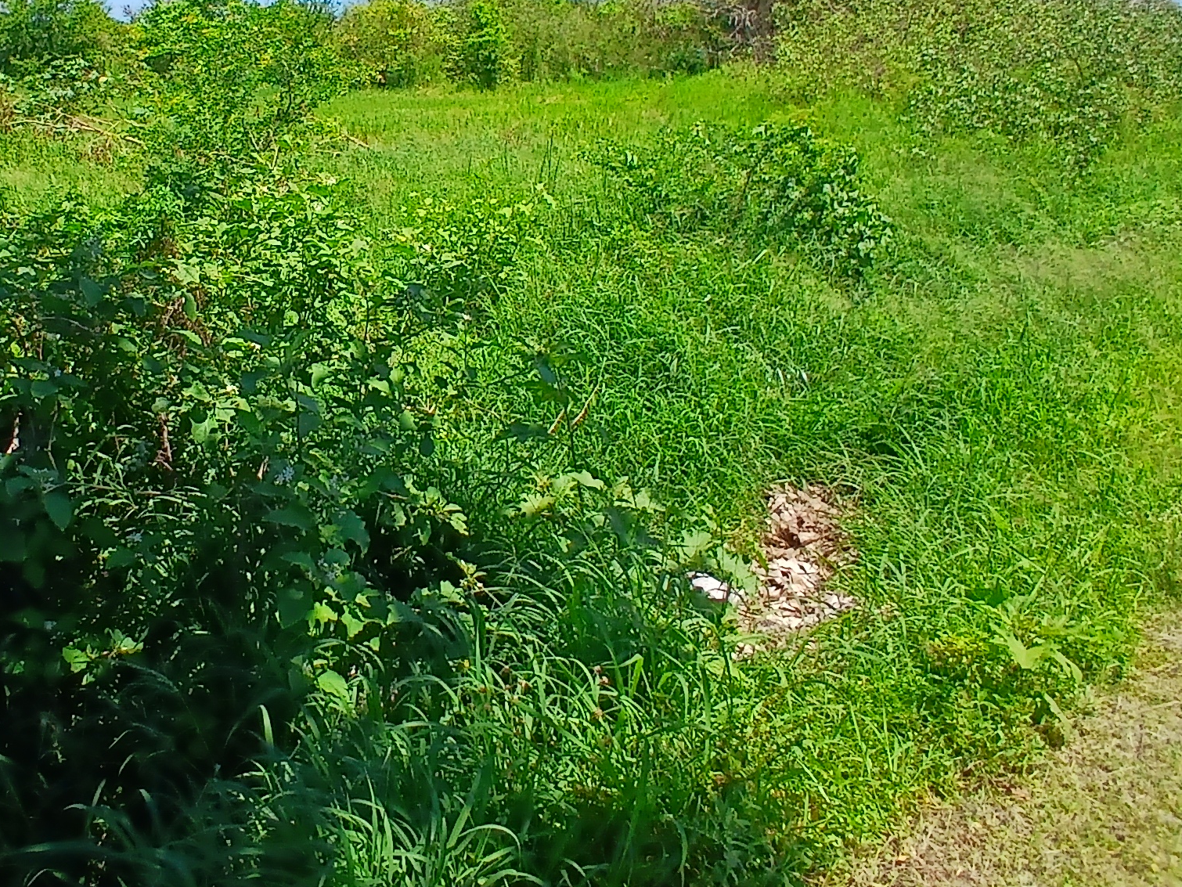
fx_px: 990
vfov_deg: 46.8
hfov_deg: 58.3
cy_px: 239
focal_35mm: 29
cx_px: 286
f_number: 2.2
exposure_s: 1/1033
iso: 50
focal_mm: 1.4
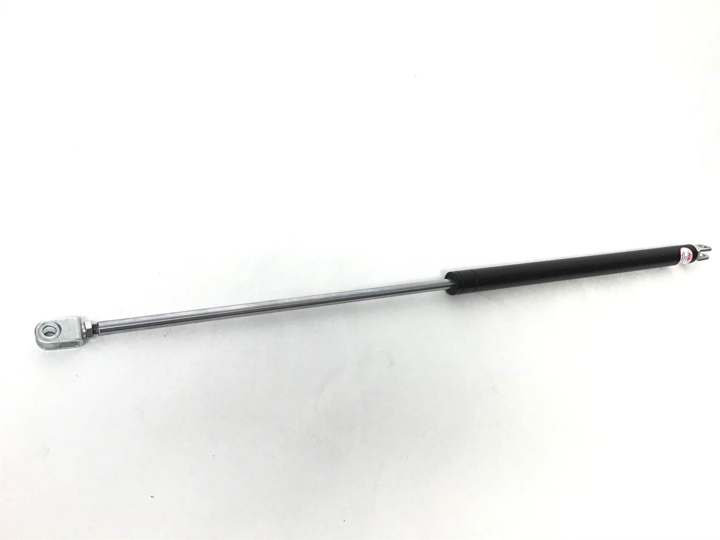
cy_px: 270
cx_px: 360
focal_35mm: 31
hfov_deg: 58.4
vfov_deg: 45.4
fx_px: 645
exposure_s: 1/30
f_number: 2.4
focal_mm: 3.3
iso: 25
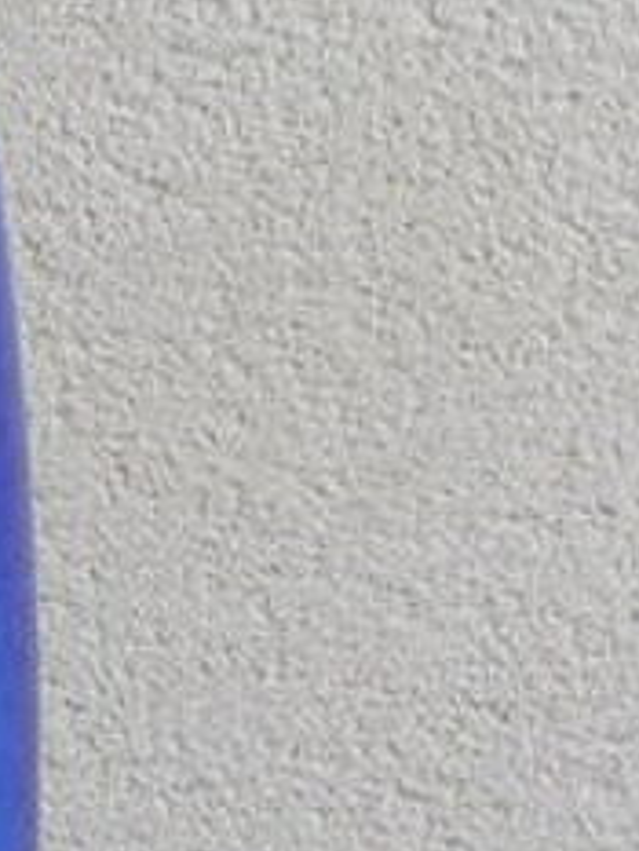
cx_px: -299
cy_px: 904
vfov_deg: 13.6
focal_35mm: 143
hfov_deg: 10.1
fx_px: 3516
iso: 100
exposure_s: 1/100
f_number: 2.8
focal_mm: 4.5
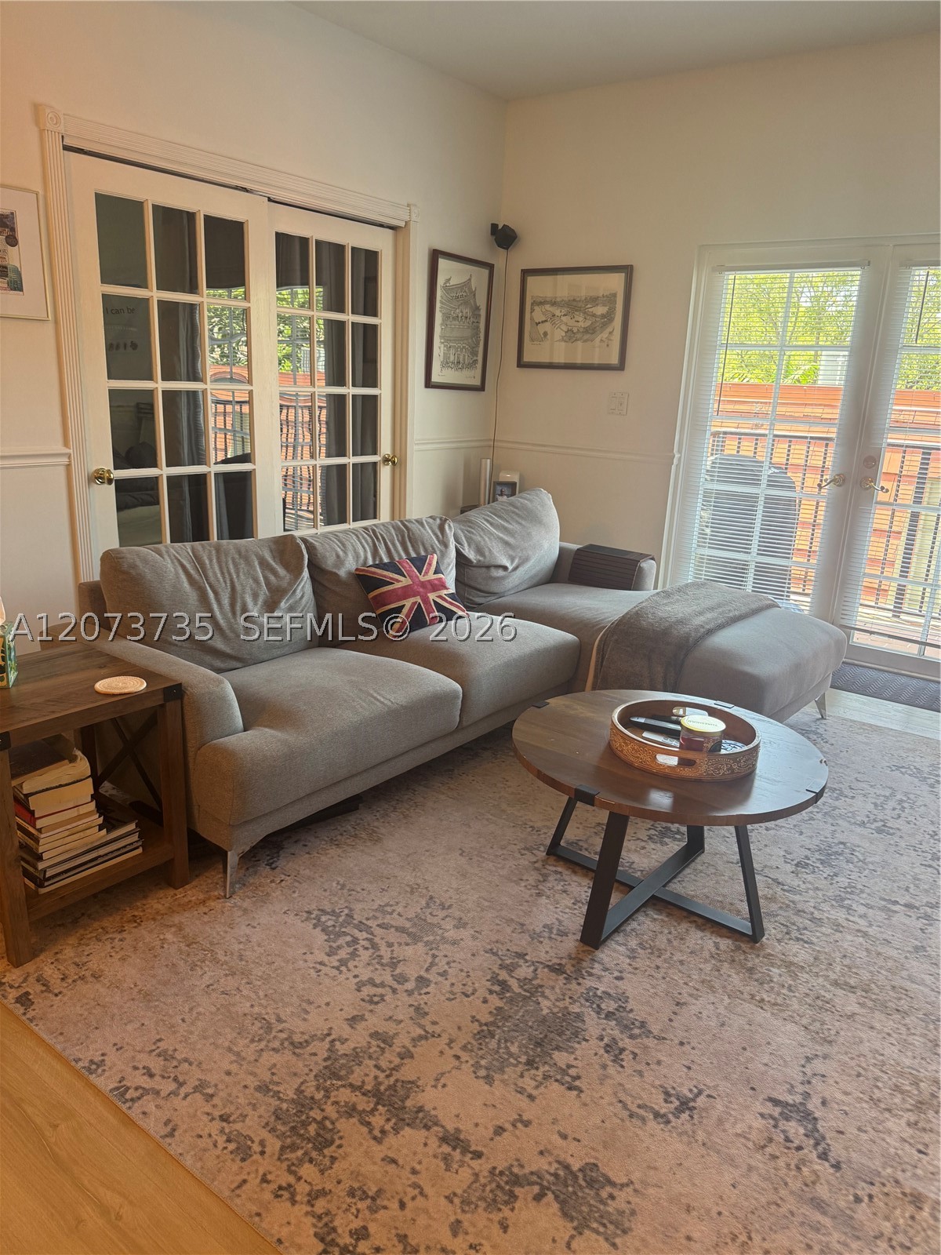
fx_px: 870
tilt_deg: -17.3
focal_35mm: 24
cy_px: 628
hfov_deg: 56.8
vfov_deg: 71.6
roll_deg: -1.9
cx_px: 470
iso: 160
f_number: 1.78
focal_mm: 6.76
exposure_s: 1/60
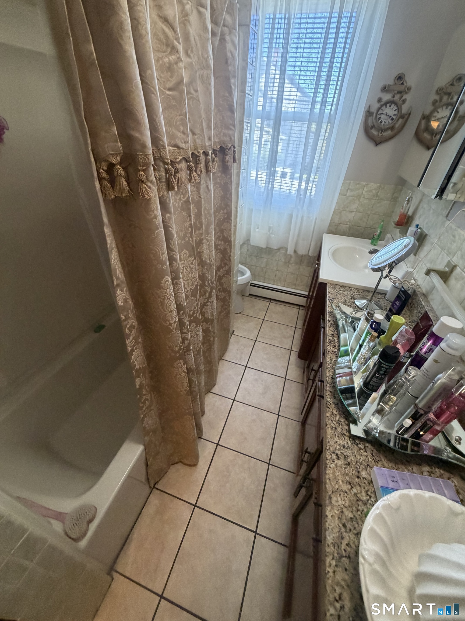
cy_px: 310
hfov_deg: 85.7
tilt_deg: -37.2
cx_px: 232
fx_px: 251
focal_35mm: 14
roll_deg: -2.6
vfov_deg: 102.1
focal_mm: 2.22
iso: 400
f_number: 2.2
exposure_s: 1/60
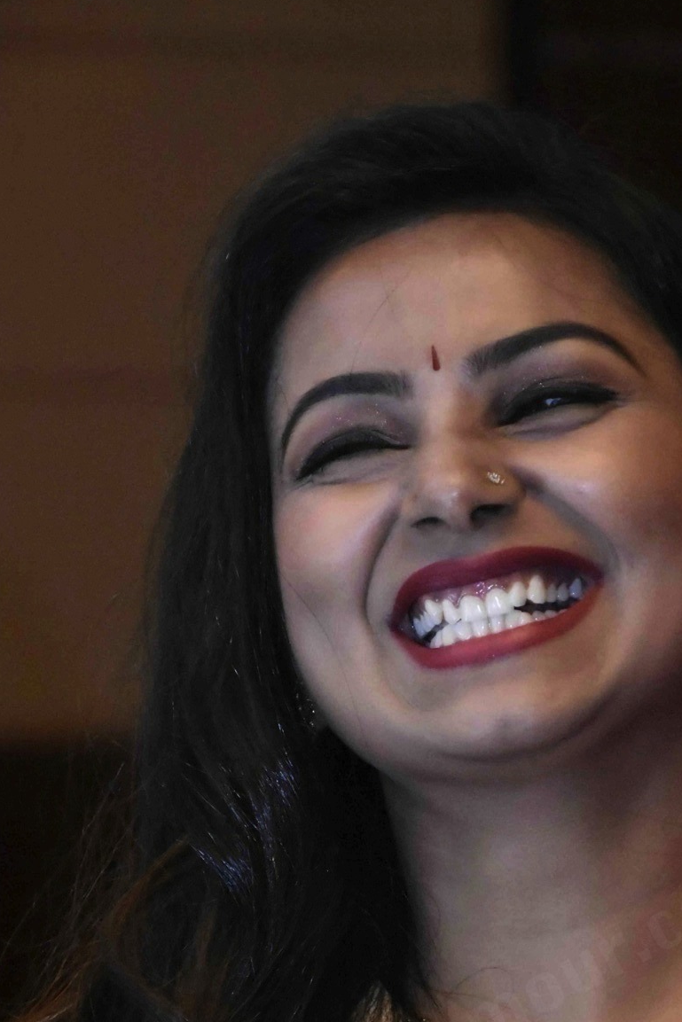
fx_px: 6982
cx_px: 515
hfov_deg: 5.6
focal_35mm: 246
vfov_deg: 8.4
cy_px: 699
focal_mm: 105
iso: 10000
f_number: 5.6
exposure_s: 1/100
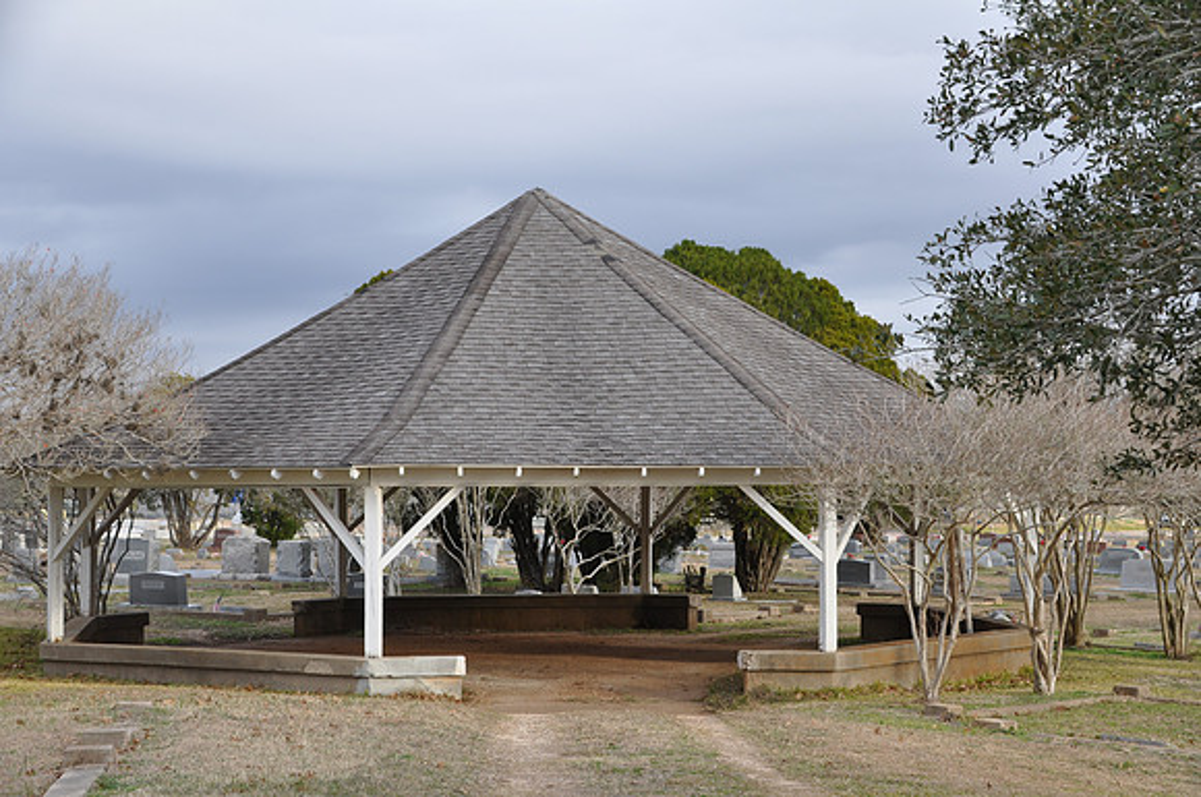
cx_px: 600
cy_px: 398
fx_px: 2299
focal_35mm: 69
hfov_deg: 29.3
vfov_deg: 19.7
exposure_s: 1/60
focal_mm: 46
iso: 200
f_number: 8
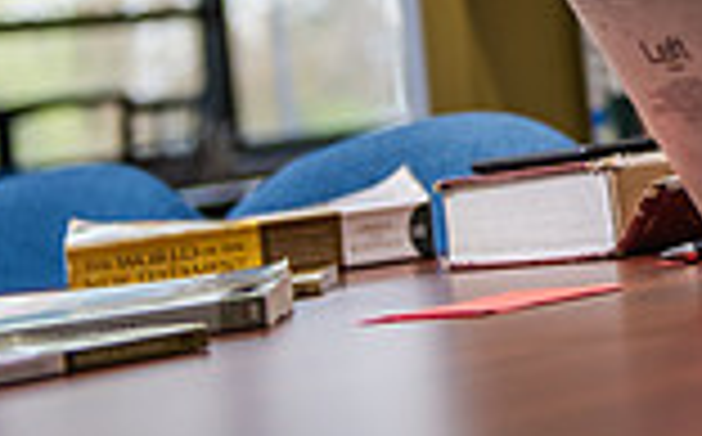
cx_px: 1058
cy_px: -285
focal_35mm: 182
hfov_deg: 11.1
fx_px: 3477
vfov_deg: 7.0
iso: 400
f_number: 2.8
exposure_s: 1/200
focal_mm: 48
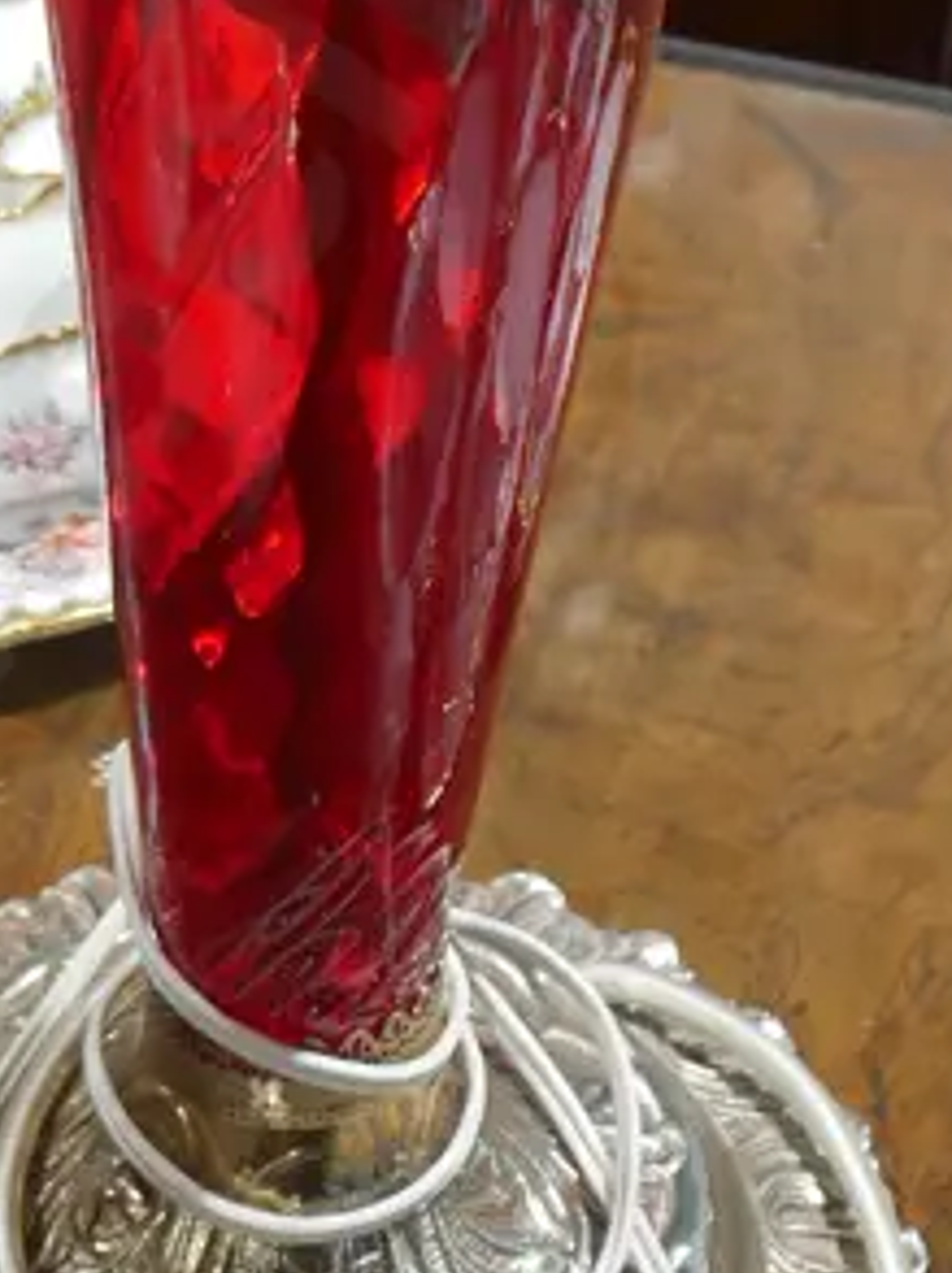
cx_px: 756
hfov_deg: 15.0
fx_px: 3601
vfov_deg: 18.3
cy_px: -495
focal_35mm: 98
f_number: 3.5
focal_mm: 14
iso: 400
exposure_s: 1/60
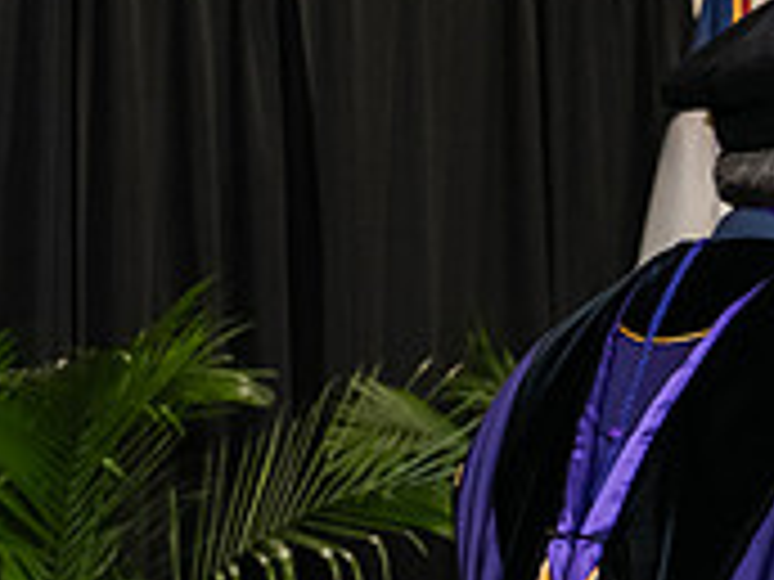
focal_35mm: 227
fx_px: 5076
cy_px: 407
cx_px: 1228
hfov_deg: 8.5
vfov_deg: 6.5
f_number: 5
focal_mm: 70
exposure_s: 1/200
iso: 2500
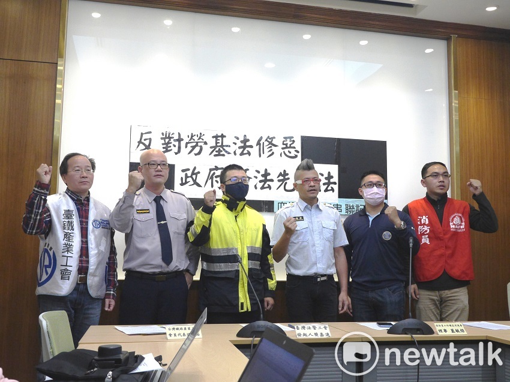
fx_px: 560
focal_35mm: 38
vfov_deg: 37.7
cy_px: 191
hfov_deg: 49.0
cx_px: 255
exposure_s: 1/250
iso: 1600
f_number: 4.5
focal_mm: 19
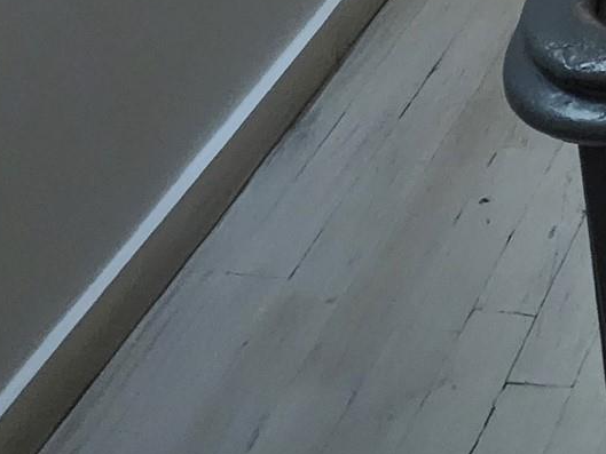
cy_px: -382
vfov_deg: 14.5
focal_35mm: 89
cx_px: 1010
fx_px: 1558
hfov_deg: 18.4
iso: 1250
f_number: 1.8
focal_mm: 6.4
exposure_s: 1/13.4
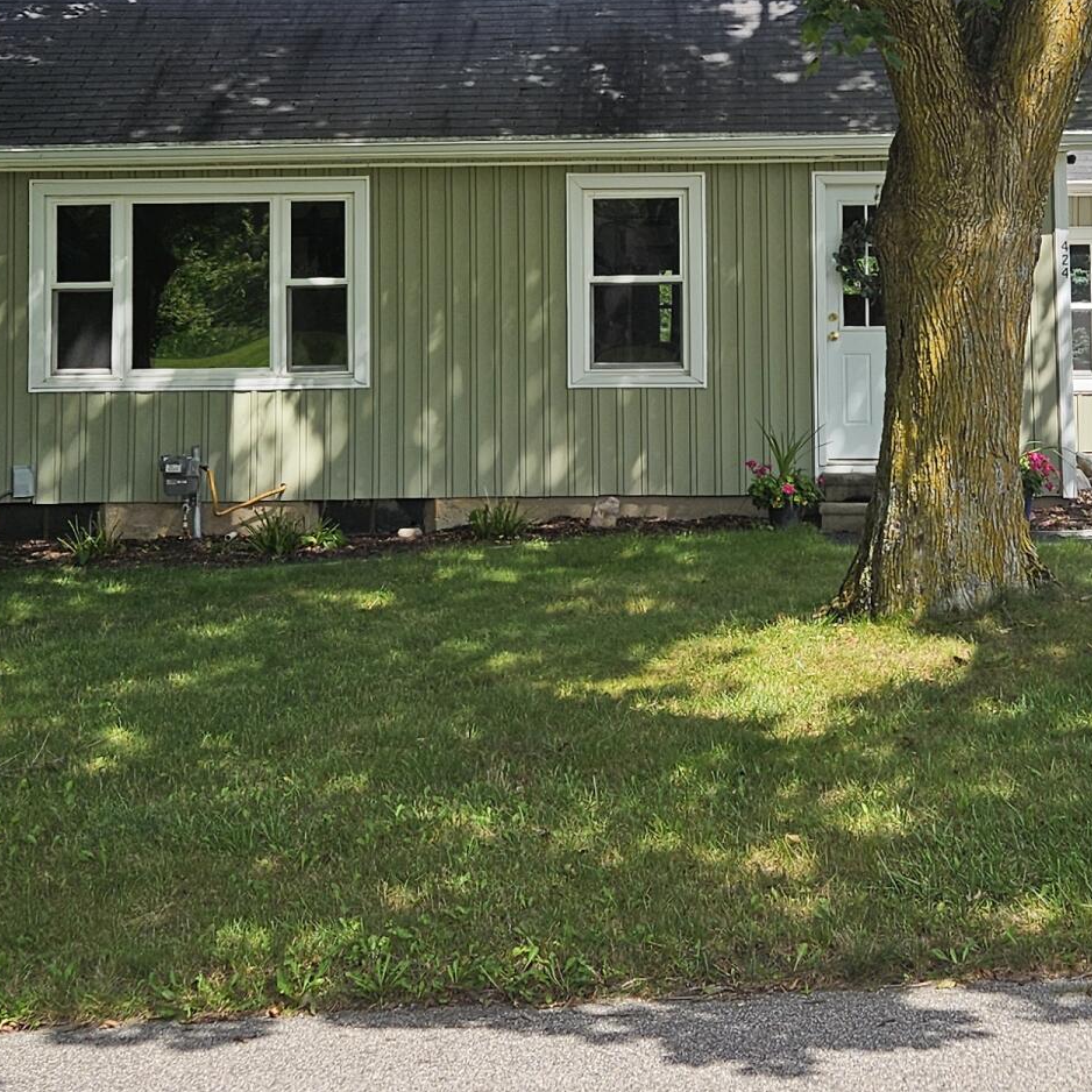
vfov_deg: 25.8
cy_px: 141
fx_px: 2320
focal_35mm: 65
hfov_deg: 26.3
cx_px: 728
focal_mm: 5.4
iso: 25
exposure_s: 1/1272
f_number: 1.8
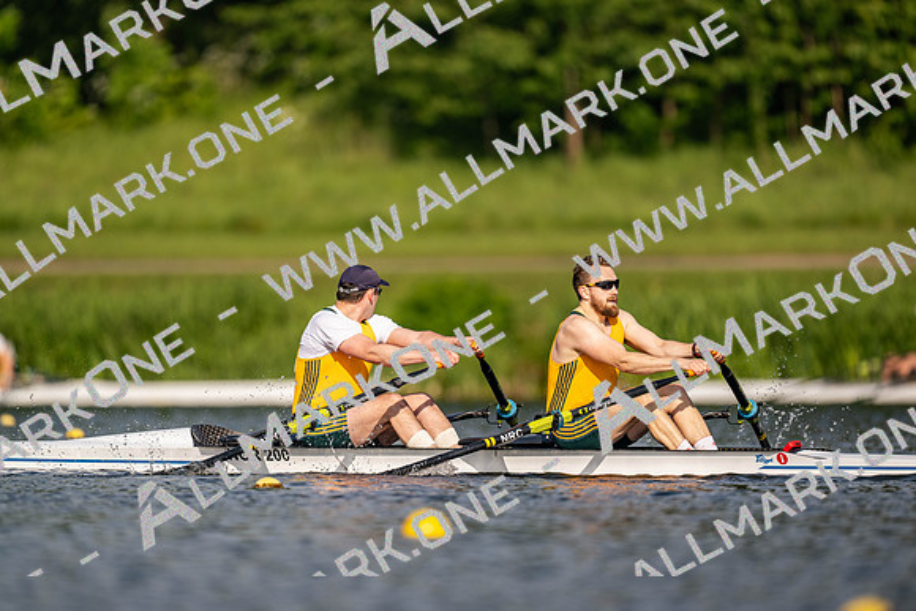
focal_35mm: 600
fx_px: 15270
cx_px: 458
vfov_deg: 2.3
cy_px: 306
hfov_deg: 3.4
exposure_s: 1/2500
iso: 200
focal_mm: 600
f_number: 4
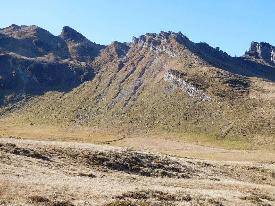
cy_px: 103
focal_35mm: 32
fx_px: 254
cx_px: 138
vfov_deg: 44.2
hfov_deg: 56.8
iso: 125
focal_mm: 5.7
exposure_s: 1/500
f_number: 3.6
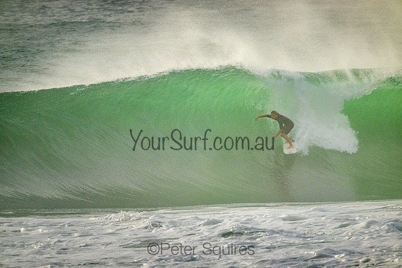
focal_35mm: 800
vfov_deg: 1.7
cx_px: 201
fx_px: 8935
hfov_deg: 2.6
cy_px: 134
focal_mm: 800
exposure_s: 1/8000
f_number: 11
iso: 3600
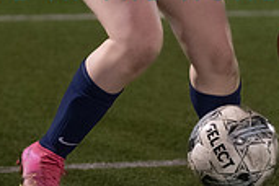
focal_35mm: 621
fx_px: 4812
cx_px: 172
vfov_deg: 2.2
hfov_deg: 3.3
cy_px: -37
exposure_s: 1/1000
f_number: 2.8
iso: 4000
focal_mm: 122
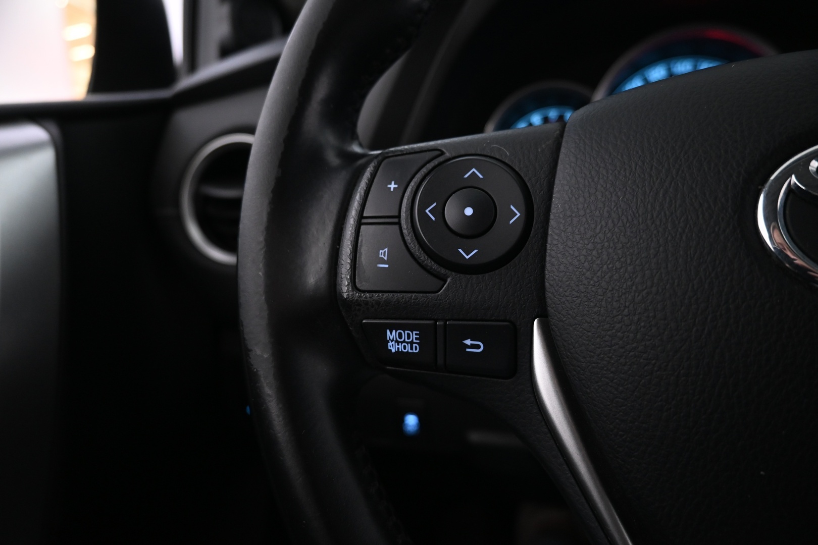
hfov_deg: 73.7
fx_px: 545
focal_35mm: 24
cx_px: 409
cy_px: 272
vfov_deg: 53.1
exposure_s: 1/25
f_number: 3.5
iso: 1400
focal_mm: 16
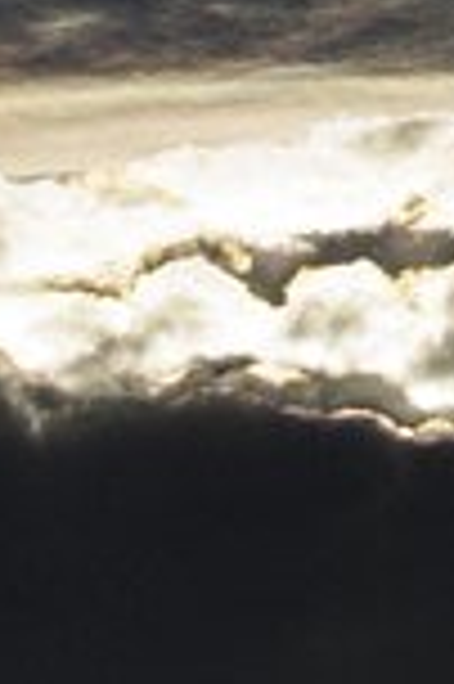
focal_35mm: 708
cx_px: -65
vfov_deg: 2.9
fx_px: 13423
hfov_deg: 1.9
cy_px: 1629
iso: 200
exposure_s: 1/1600
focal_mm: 70
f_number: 14
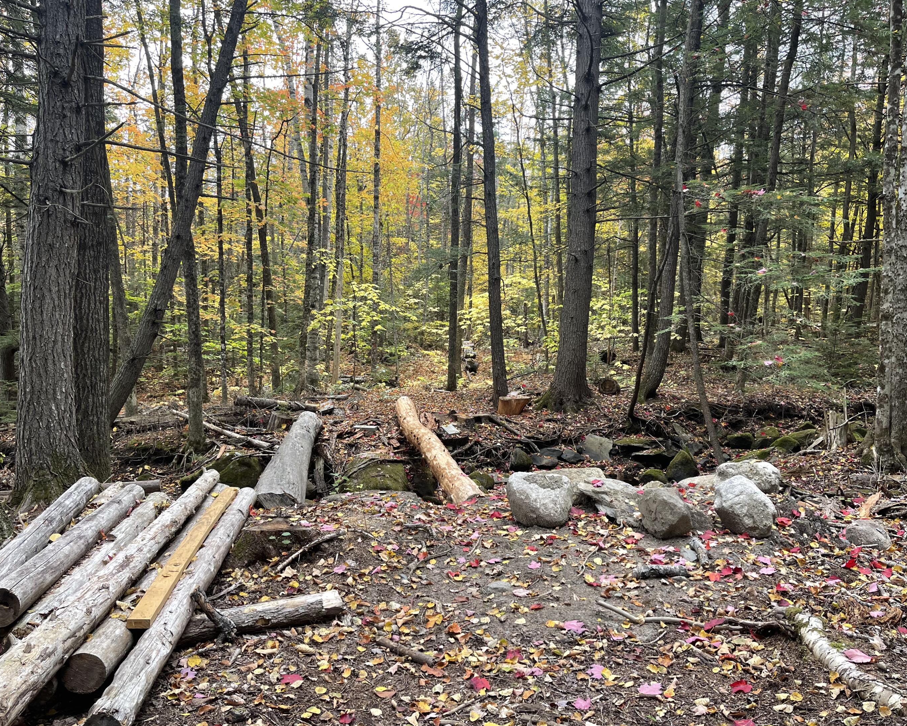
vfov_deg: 51.5
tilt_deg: -3.9
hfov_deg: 62.2
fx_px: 752
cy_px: 357
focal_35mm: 28
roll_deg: -1.0
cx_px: 466
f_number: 1.6
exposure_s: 1/121
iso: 64
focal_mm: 5.1
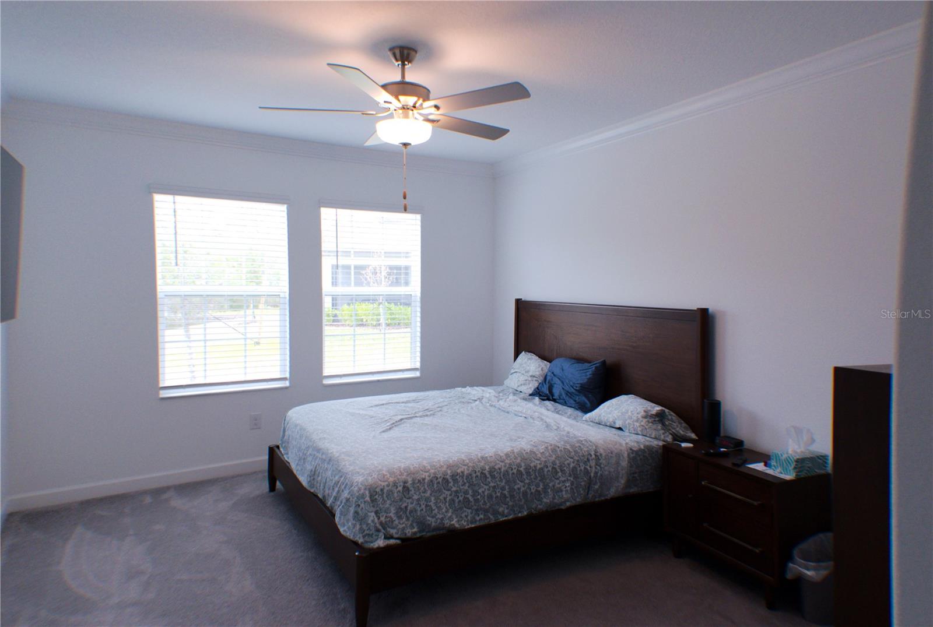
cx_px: 466
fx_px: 974
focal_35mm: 38
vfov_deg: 35.7
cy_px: 314
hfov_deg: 51.2
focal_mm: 25
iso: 400
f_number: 5
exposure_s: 1/100
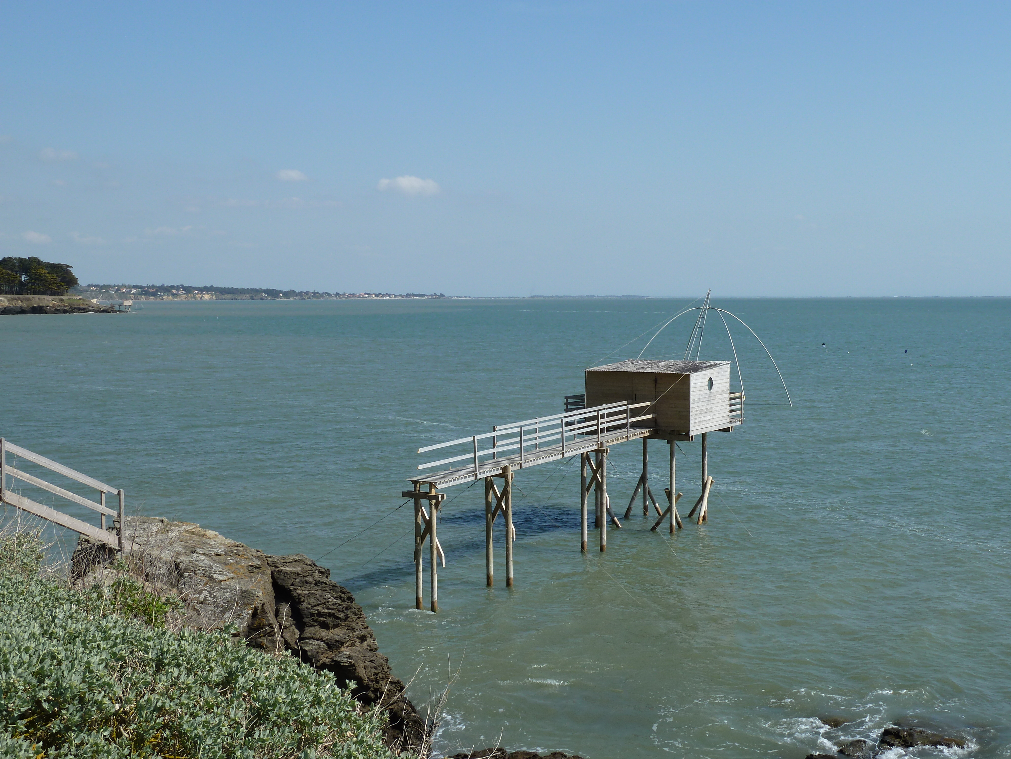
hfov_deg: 39.7
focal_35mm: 48
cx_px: 506
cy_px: 380
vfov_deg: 30.3
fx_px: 1402
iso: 80
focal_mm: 7.9
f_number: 5
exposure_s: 1/500
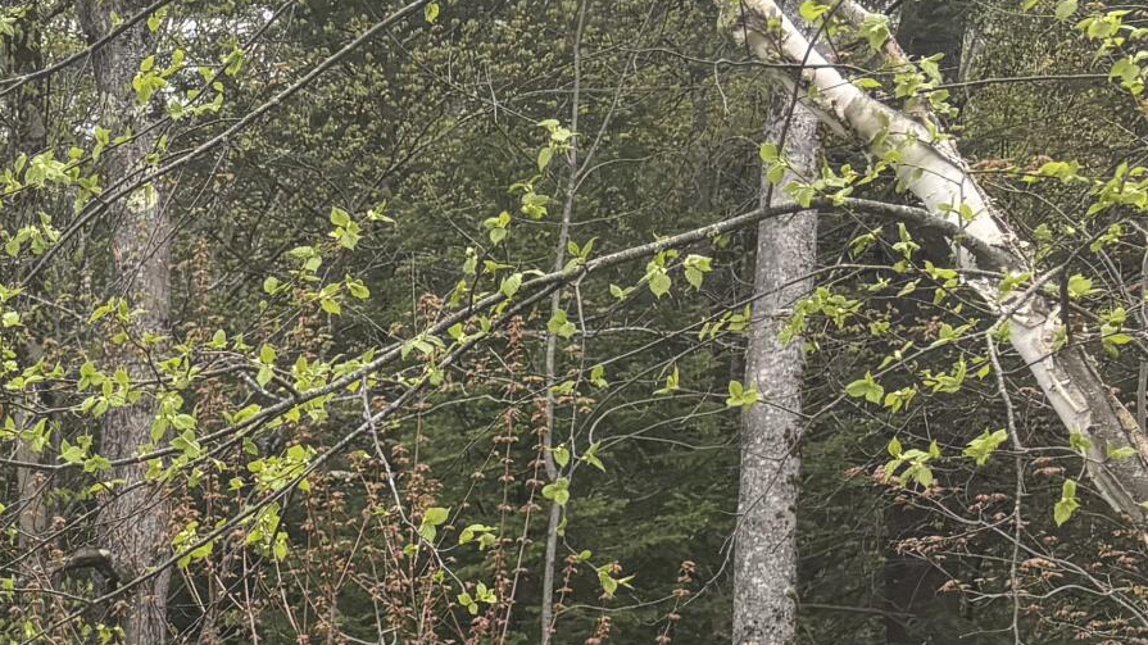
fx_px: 2891
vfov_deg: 11.7
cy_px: 1178
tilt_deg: -5.7
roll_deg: +1.7
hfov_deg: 19.7
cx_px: -536
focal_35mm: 95
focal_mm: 5.96
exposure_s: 1/747
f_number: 1.6
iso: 50
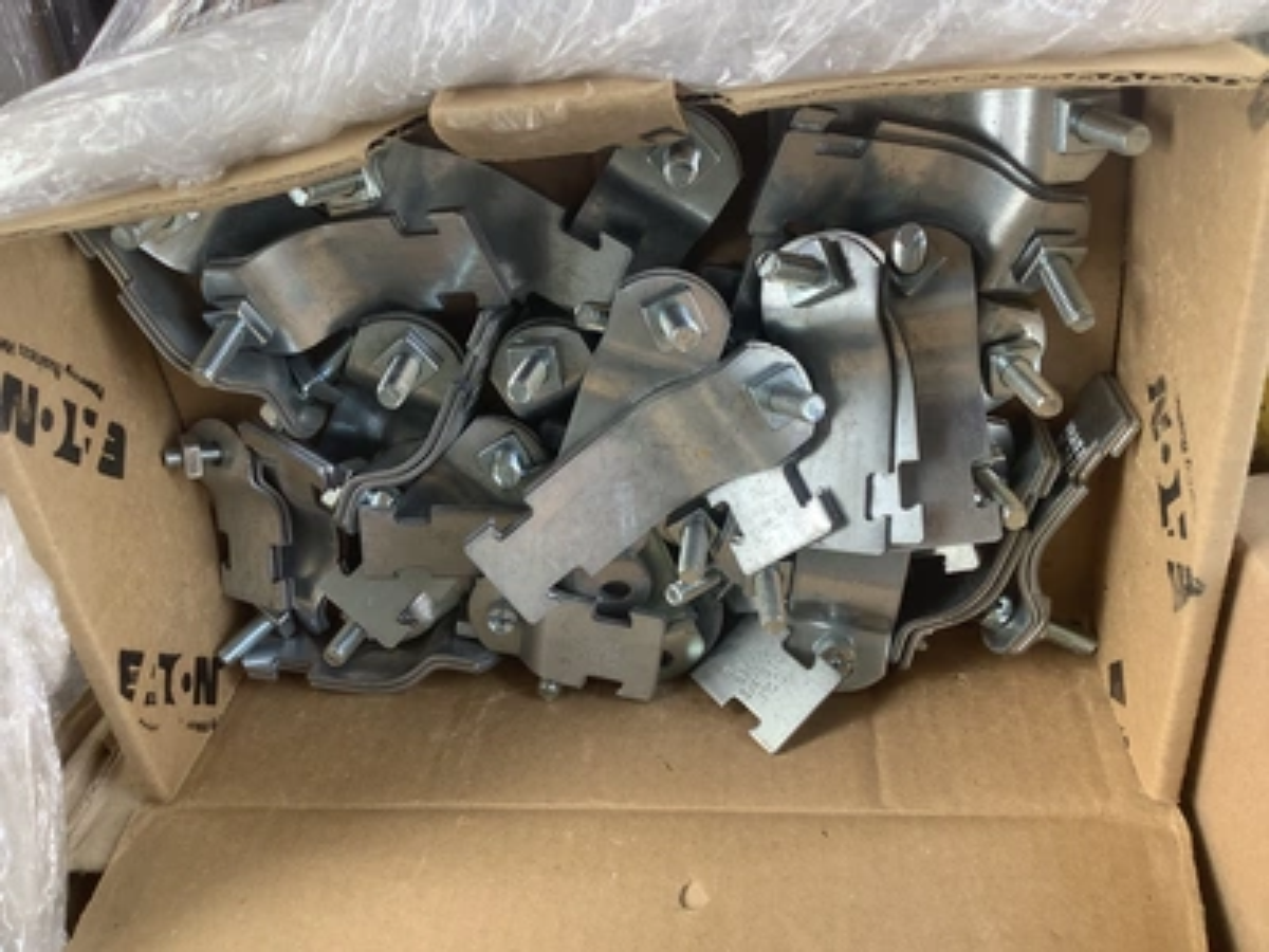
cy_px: 476
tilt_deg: -68.6
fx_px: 1136
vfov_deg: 45.4
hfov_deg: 58.4
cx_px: 634
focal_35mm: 31
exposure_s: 1/100
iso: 50
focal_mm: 3.3
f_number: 2.4
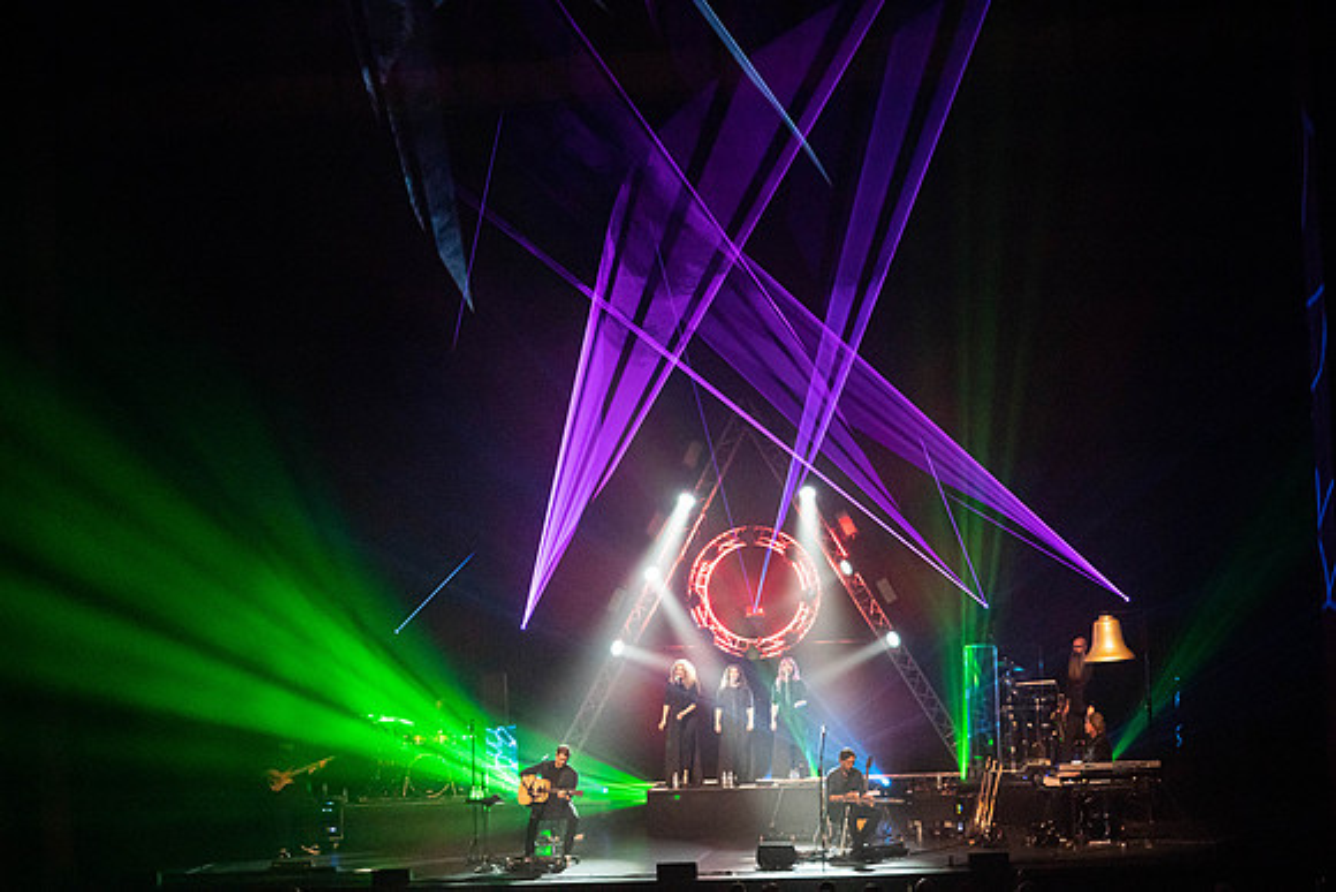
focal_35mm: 70
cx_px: 668
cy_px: 446
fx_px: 2598
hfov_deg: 28.8
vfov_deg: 19.5
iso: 8000
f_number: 5.6
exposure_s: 1/250
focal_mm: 70
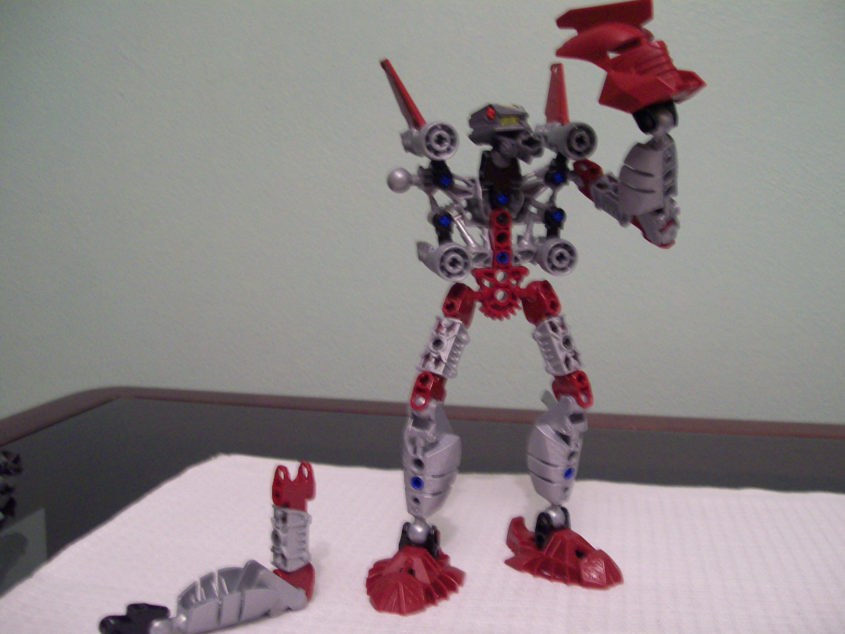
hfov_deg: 51.4
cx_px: 422
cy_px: 317
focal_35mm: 36
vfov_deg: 39.7
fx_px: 879
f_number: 2.7
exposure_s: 1/10.4
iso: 160
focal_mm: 6
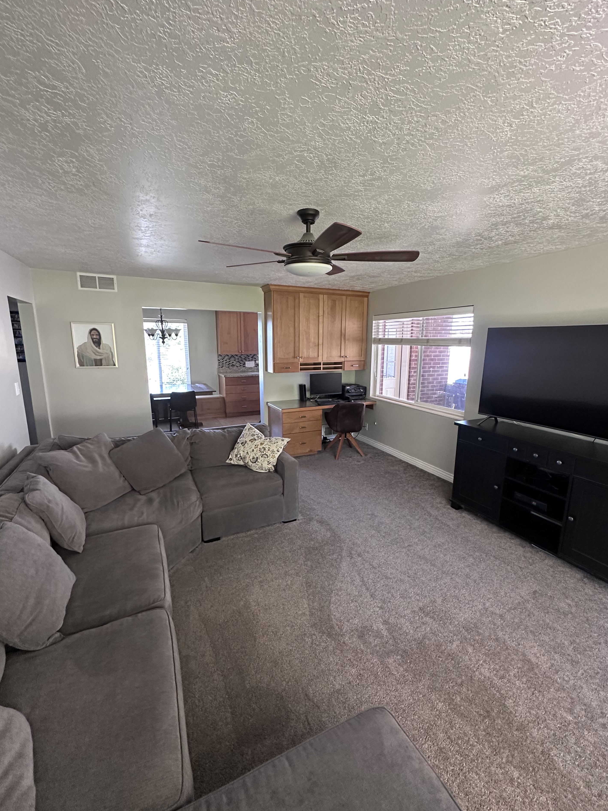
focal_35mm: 15
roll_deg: -1.0
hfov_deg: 81.7
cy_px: 408
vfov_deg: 98.2
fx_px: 351
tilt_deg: -10.5
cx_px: 314
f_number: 2.2
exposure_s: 1/84
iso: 320
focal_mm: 2.22
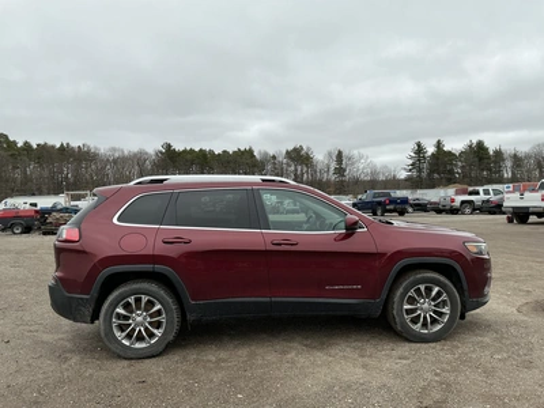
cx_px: 272
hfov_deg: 63.4
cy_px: 204
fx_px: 440
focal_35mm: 28
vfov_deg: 49.7
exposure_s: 1/929
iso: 25
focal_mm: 3
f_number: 1.8
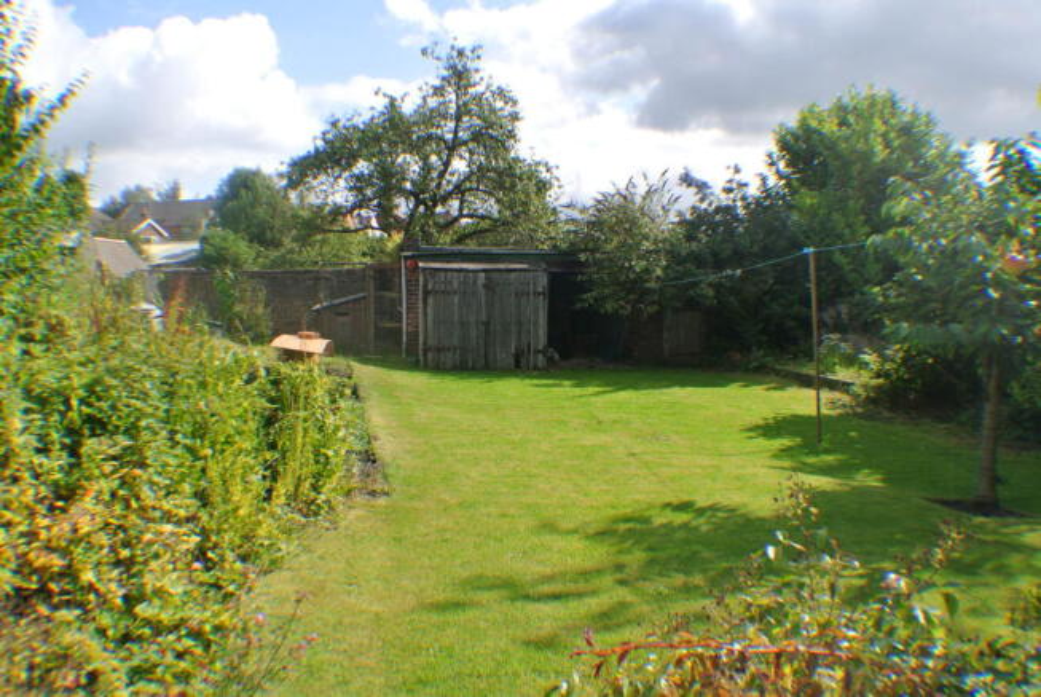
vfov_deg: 33.5
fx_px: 1158
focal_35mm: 40
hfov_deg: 48.4
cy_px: 348
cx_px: 520
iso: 100
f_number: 4.5
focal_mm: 15.1
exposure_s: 1/500
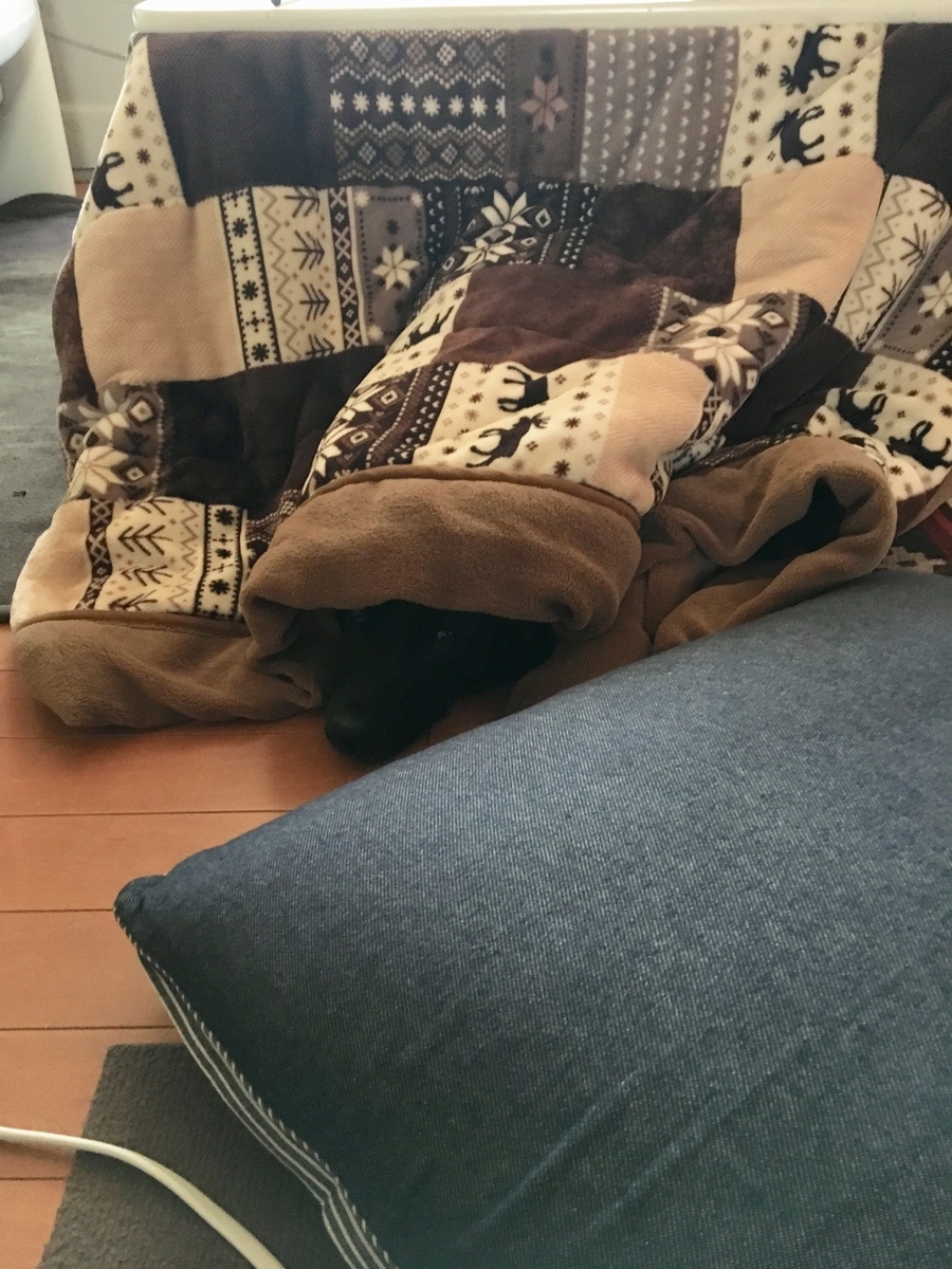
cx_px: 476
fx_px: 1063
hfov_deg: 48.2
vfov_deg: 61.7
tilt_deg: -35.1
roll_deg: +0.5
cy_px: 634
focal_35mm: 29
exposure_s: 1/15
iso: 400
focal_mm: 4.15
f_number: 2.2
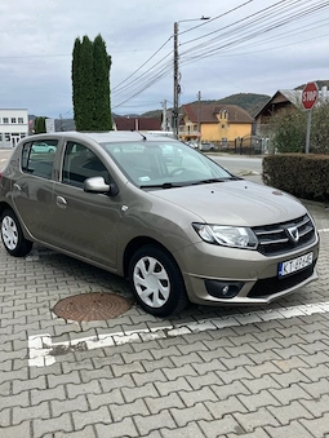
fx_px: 417
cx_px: 150
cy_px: 243
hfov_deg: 43.0
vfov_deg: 55.2
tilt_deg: -12.9
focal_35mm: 33
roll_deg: +1.2
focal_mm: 3.99
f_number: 1.8
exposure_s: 1/426
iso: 32
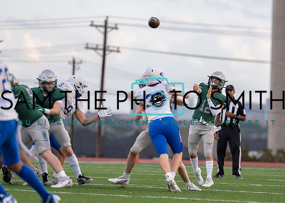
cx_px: 199
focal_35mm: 285
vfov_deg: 5.1
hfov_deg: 7.1
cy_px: 109
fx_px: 2306
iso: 320
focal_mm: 200
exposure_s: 1/1250
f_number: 2.8
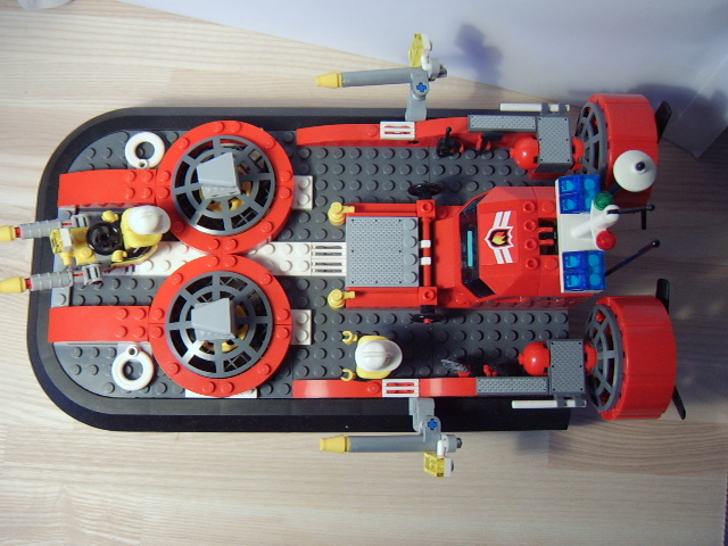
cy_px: 273
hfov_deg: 58.4
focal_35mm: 31
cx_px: 364
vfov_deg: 45.4
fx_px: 652
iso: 100
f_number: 2.7
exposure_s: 1/15
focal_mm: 8.13
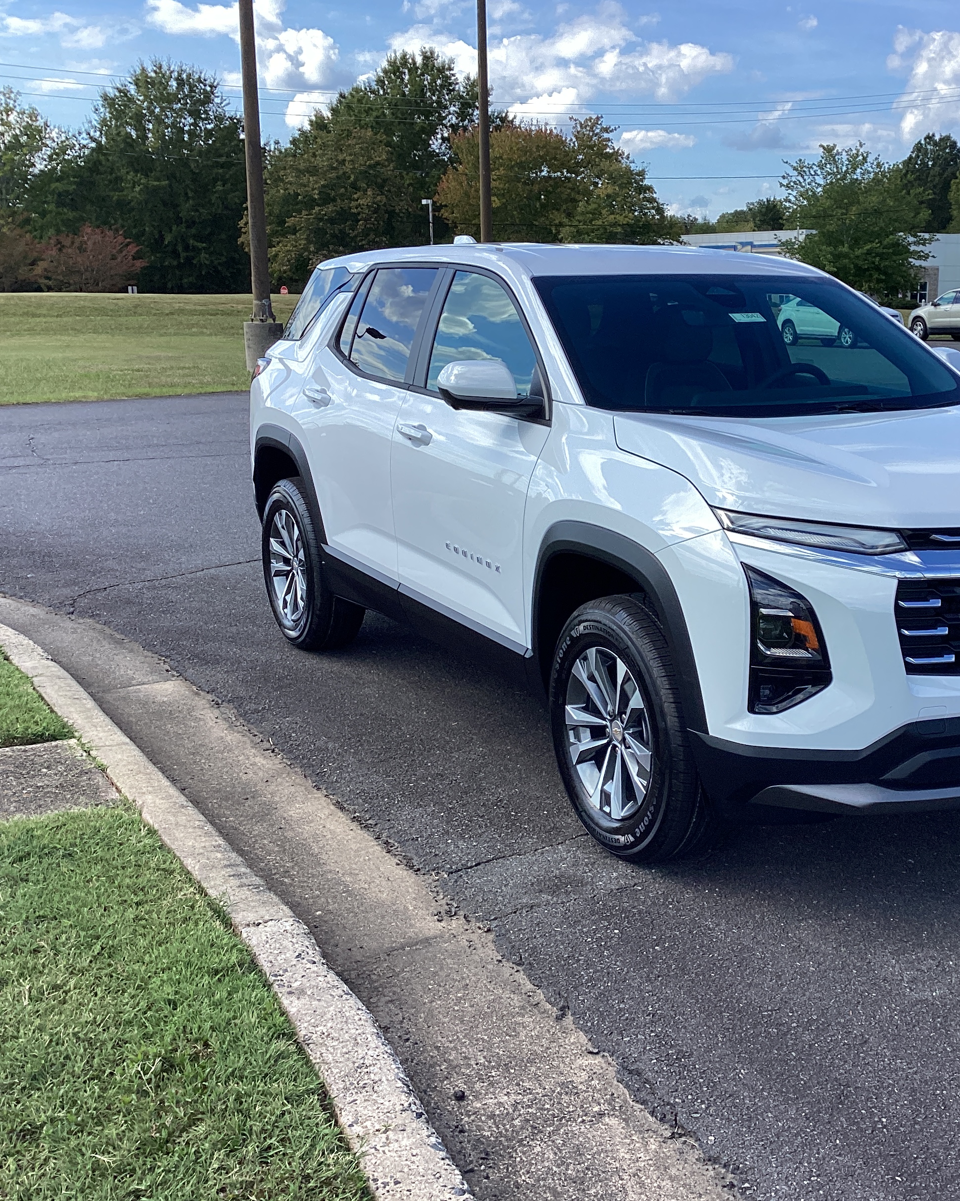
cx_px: 708
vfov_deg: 44.8
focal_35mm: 41
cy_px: 602
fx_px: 1456
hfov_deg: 35.7
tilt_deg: -11.8
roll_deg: -1.3
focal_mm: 3.3
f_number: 2.4
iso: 25
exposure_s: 1/799
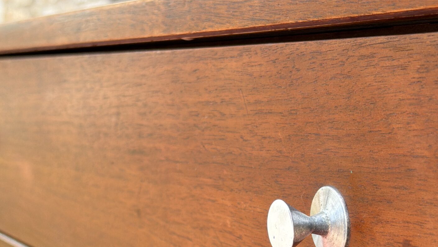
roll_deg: -1.5
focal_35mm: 95
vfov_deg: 12.6
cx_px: 254
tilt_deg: -7.2
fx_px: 1103
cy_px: 227
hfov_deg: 22.4
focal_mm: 6.76
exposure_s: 1/300
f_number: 1.78
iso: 64
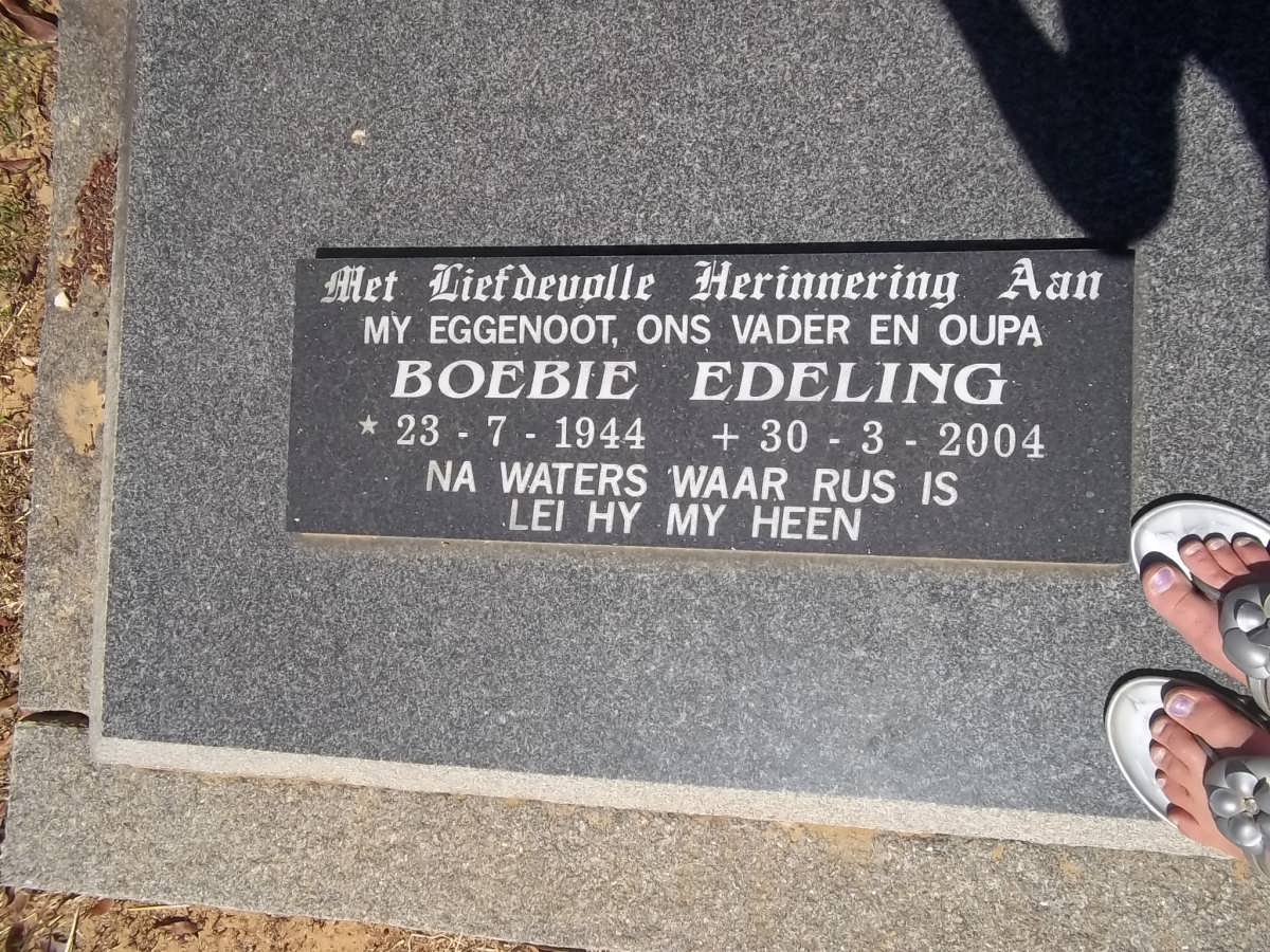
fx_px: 1174
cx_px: 635
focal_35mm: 32
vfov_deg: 44.2
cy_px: 476
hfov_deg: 56.8
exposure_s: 1/640
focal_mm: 5.7
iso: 80
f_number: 5.5
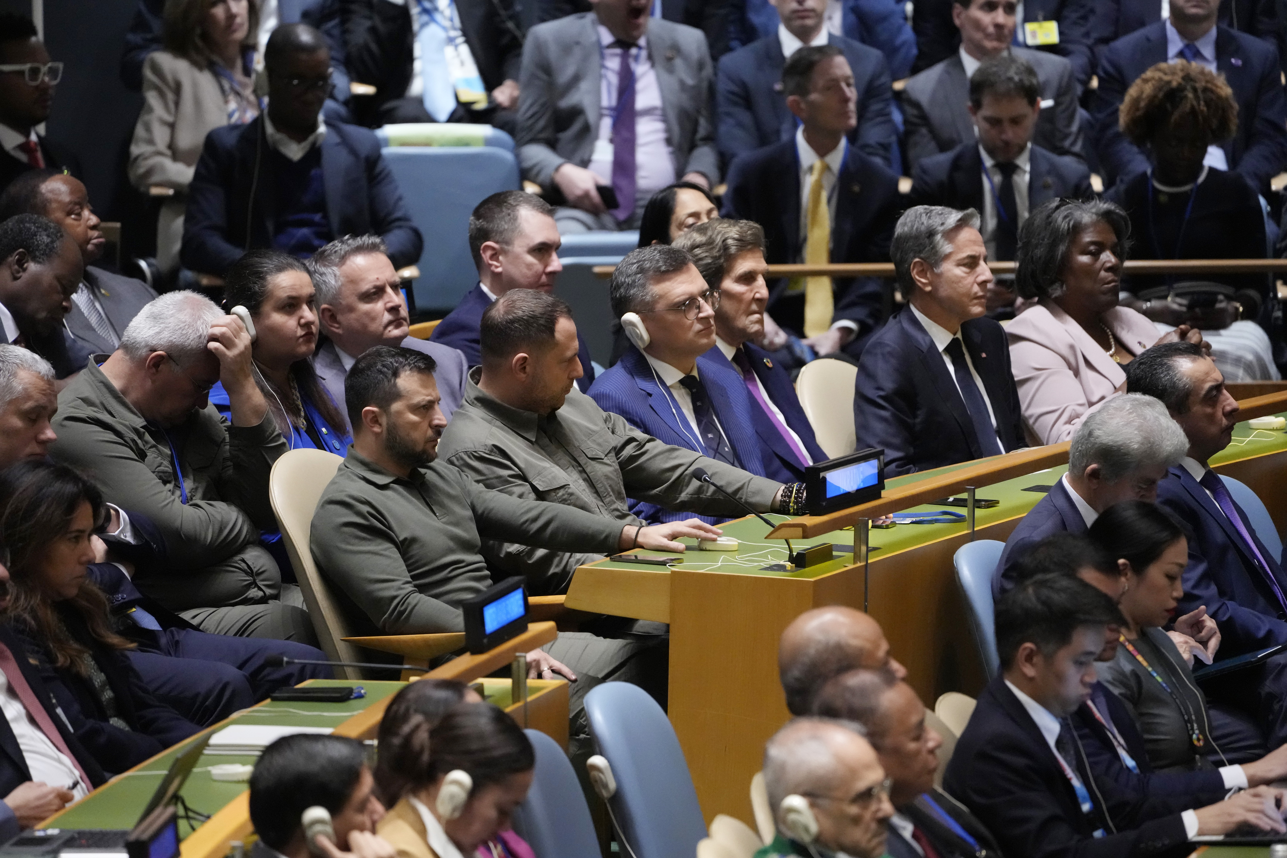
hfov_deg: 5.2
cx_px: 644
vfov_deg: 3.4
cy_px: 429
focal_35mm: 400
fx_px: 14299
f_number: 5.6
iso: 8000
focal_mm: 400
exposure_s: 1/160
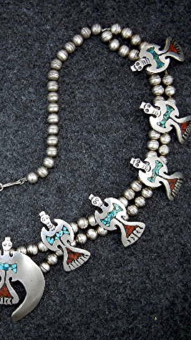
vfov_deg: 46.4
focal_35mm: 44
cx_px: 8
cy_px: 170
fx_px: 396
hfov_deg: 25.9
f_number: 3.5
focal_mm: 5.4
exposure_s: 1/30
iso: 465
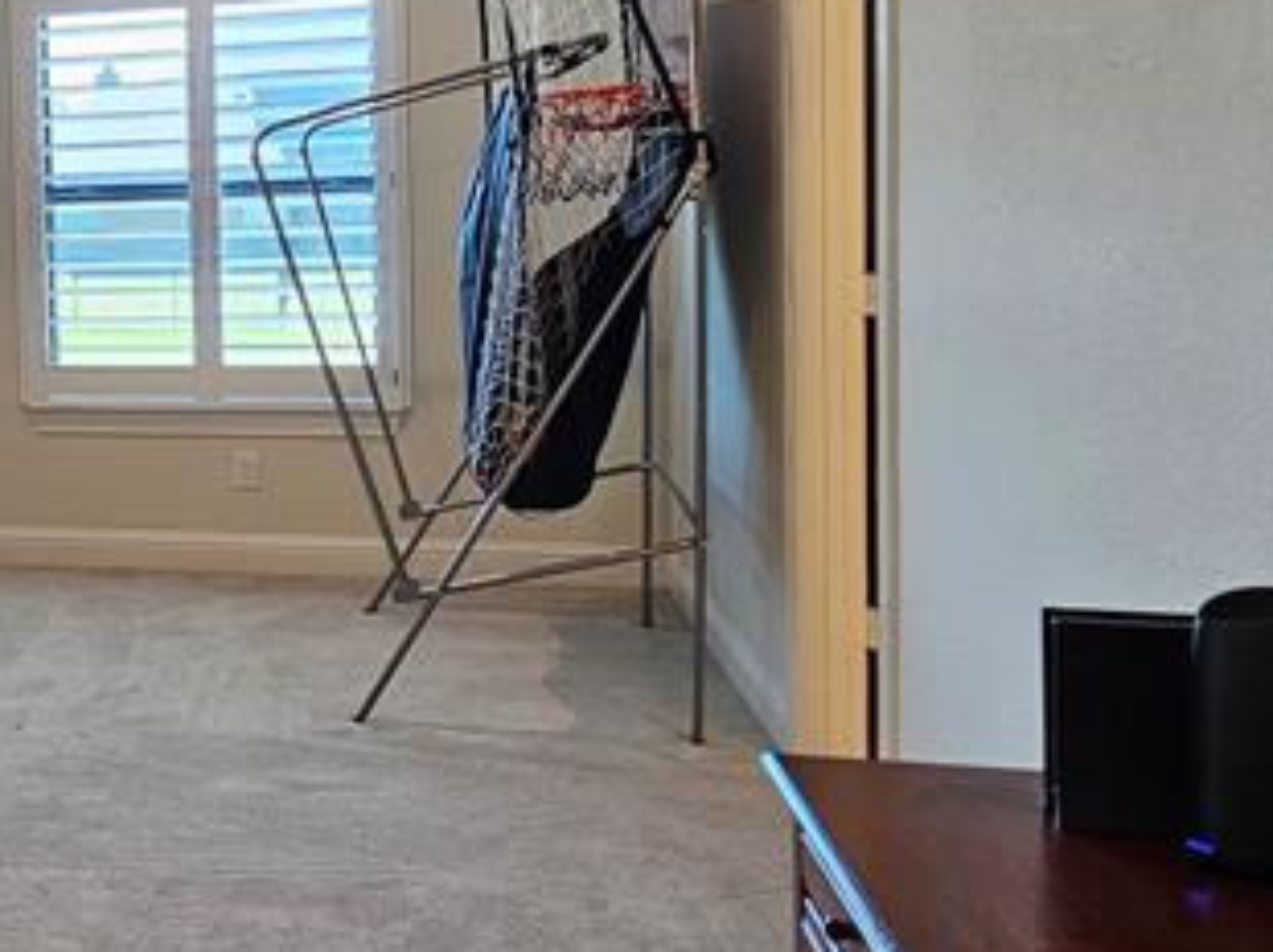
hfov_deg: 34.5
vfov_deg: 33.1
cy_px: 271
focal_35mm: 43
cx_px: -279
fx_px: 1580
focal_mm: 2.2
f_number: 2.2
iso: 125
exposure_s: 1/60
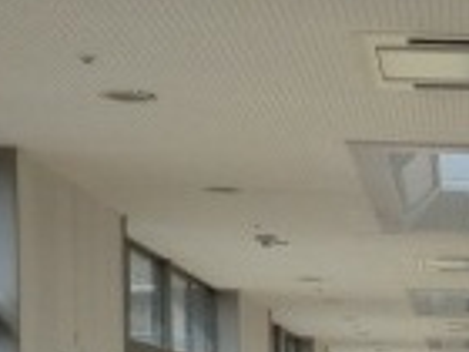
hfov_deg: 18.0
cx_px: 586
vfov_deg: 13.6
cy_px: 501
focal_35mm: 103
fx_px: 1396
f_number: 3
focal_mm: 6.58
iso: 50
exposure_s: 1/250
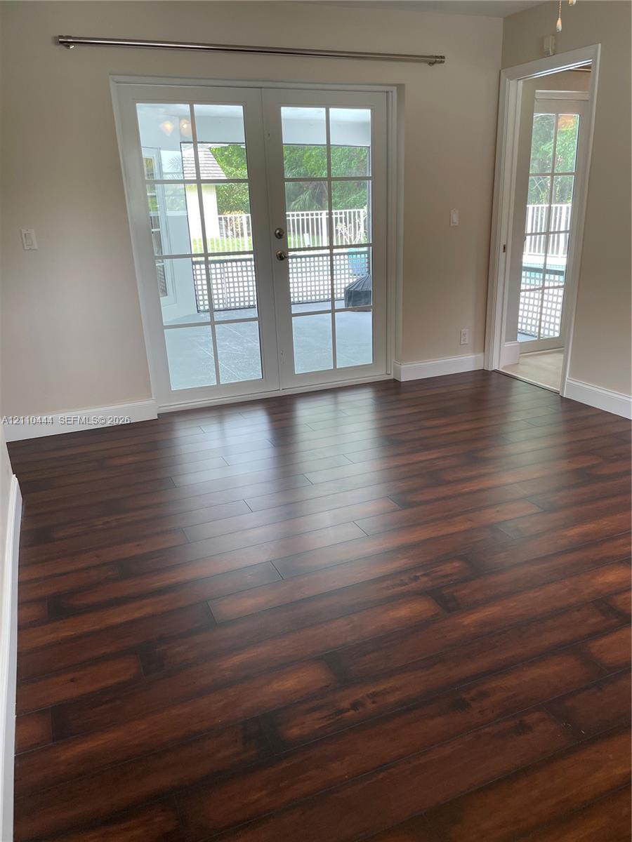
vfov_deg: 67.3
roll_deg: +2.1
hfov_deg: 53.1
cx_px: 316
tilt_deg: -19.8
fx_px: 633
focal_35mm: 26
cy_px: 421
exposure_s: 1/120
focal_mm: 4.2
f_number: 1.6
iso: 64
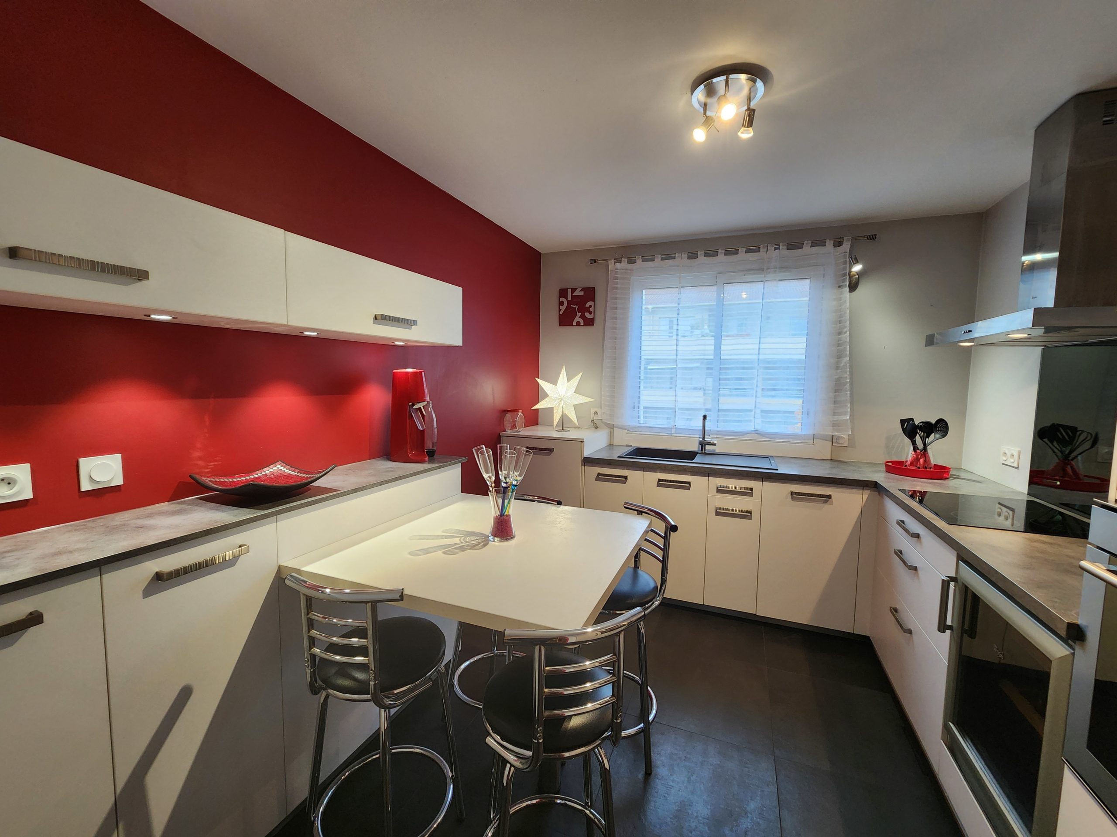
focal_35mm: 13
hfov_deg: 106.2
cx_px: 558
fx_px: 419
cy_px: 418
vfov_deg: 89.9
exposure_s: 1/50
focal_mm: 2.2
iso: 200
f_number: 2.2
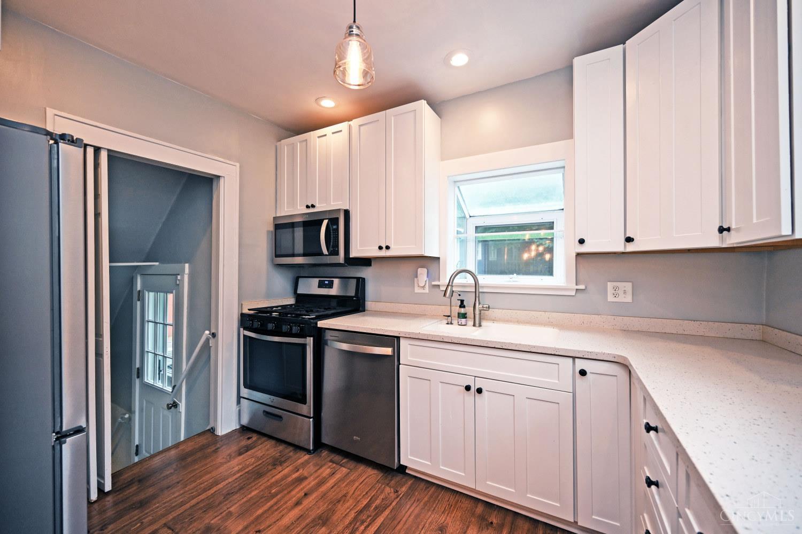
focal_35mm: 14
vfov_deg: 81.2
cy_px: 267
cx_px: 401
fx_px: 312
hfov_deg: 104.3
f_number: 4
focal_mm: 14
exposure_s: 1/60
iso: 320
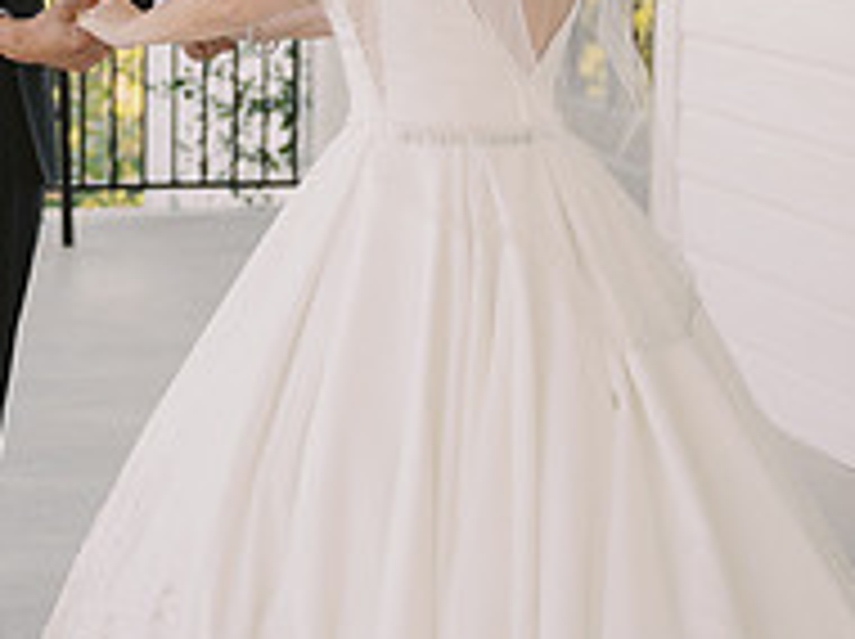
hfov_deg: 14.9
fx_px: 3256
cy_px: 162
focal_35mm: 132
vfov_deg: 11.2
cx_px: 277
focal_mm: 58
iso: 100
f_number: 2.8
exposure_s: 1/320
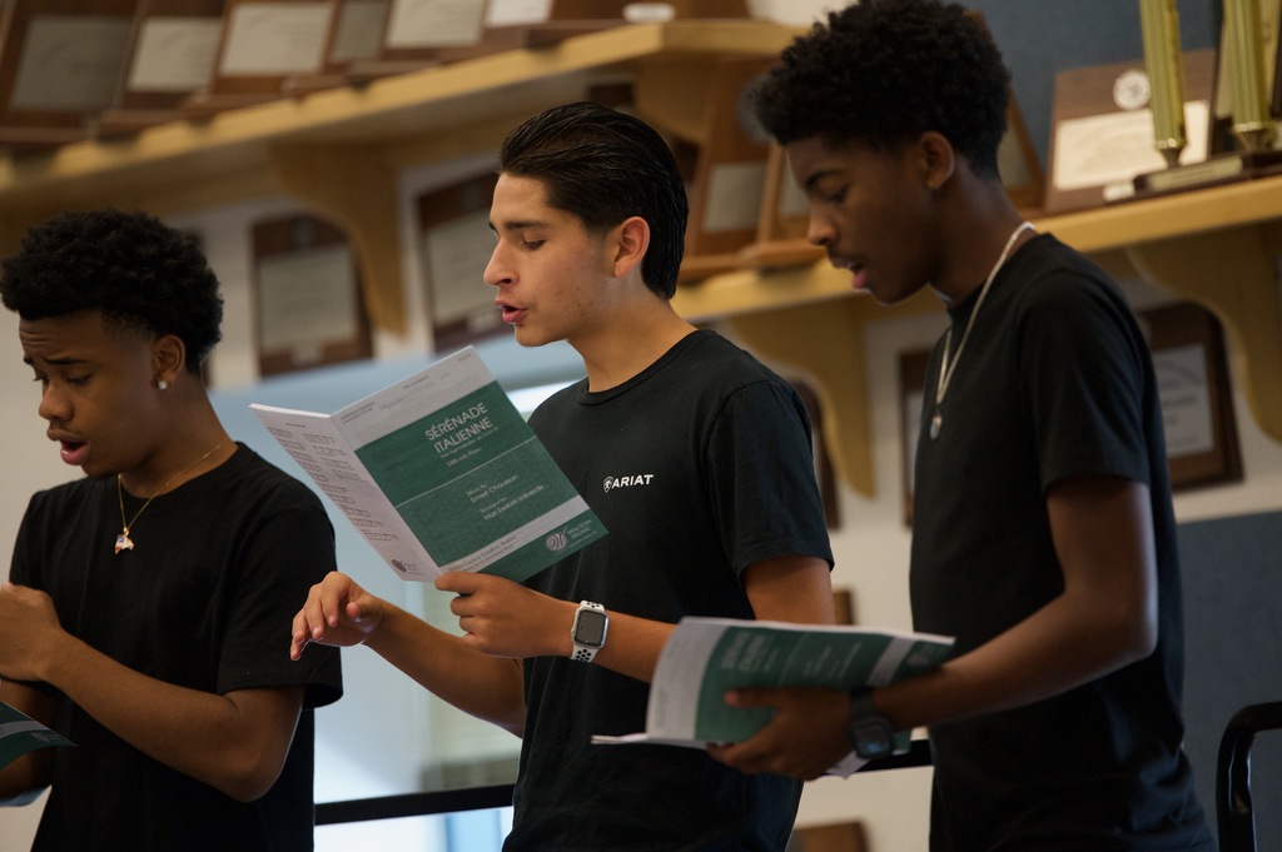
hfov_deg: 10.3
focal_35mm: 200
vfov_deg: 6.9
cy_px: 426
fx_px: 7116
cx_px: 641
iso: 2500
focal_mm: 200
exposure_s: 1/320
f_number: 2.8
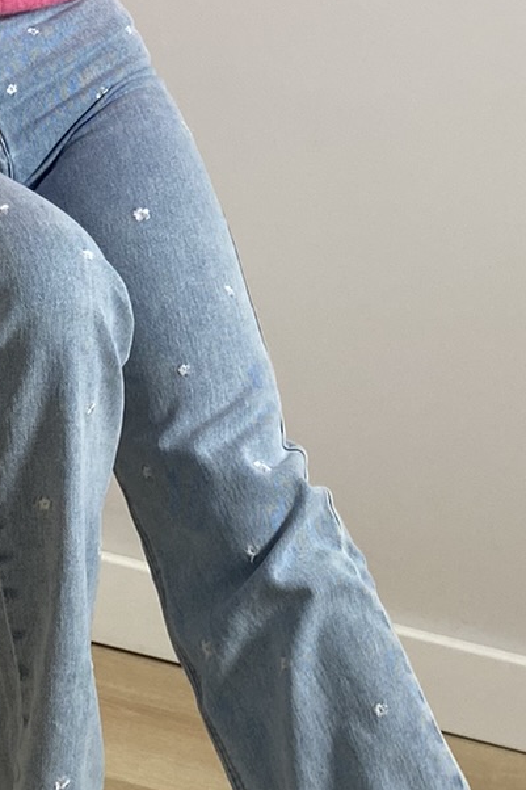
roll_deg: -15.3
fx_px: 2017
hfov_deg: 14.8
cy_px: -227
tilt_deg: -19.6
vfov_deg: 20.3
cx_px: 190
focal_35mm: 92
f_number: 1.8
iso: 100
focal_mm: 4.25
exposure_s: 1/93
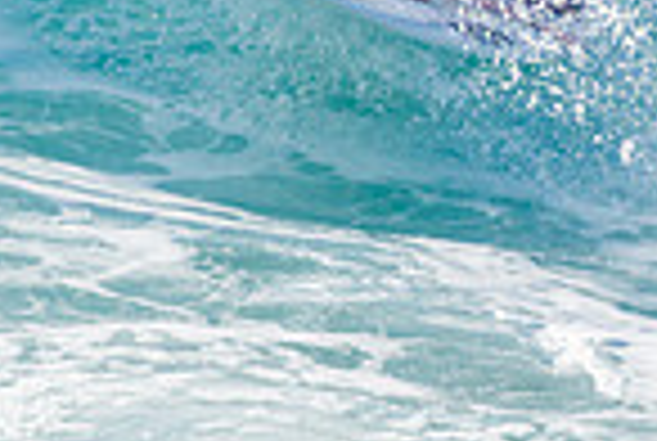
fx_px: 43523
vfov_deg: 0.6
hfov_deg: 0.9
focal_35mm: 2380
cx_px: 360
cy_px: -160
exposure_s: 1/2000
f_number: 5.6
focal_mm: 400
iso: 320
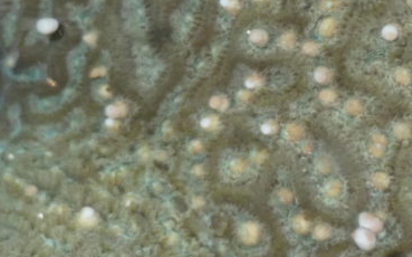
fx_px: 2345
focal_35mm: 209
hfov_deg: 10.0
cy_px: 31
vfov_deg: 6.3
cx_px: 242
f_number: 11
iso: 800
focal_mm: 12.73
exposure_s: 1/60
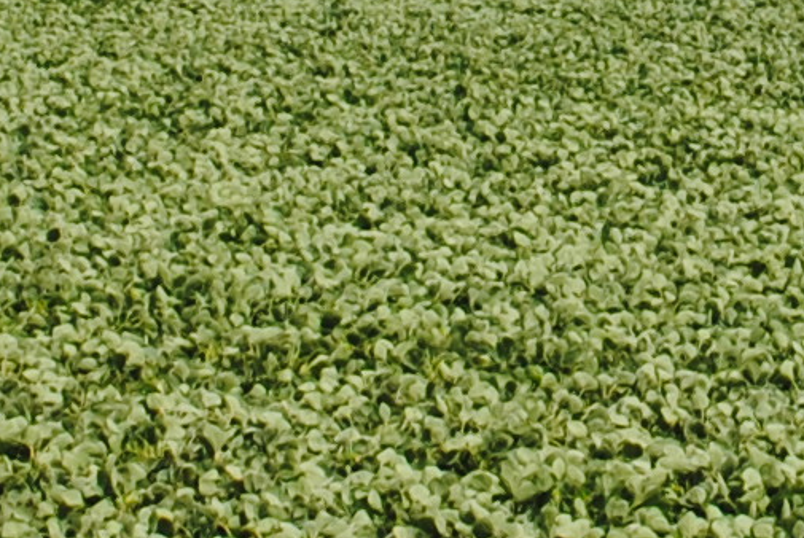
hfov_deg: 7.4
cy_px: -490
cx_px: 864
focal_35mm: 276
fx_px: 6171
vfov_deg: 4.9
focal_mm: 24
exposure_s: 1/320
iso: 100
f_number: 9
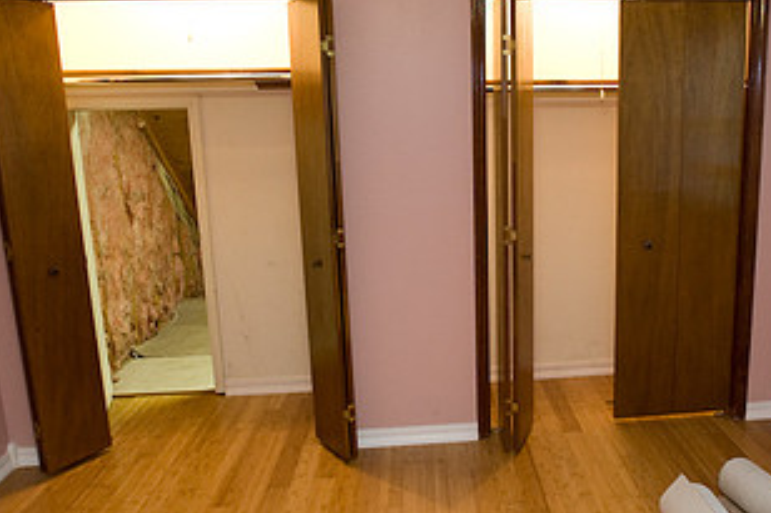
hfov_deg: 57.8
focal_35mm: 32
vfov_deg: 41.1
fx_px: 685
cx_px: 493
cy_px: 258
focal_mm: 17
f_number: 4
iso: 1250
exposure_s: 1/50
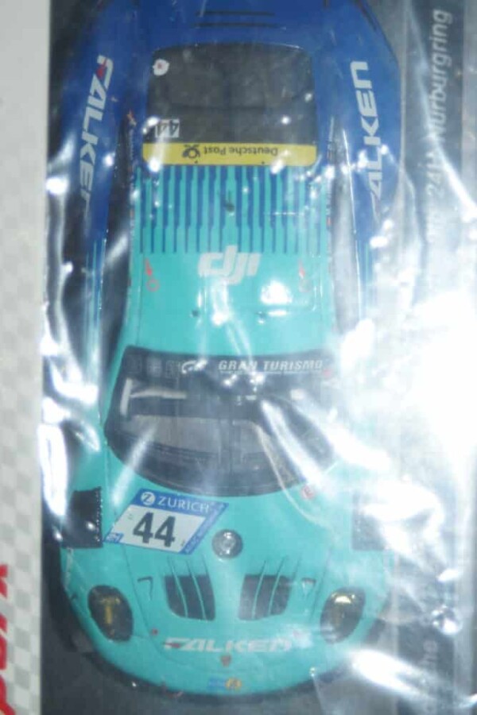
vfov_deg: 17.1
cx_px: 238
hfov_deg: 11.4
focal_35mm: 120
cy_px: 358
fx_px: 2385
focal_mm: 80
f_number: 5.6
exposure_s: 1/60
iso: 200
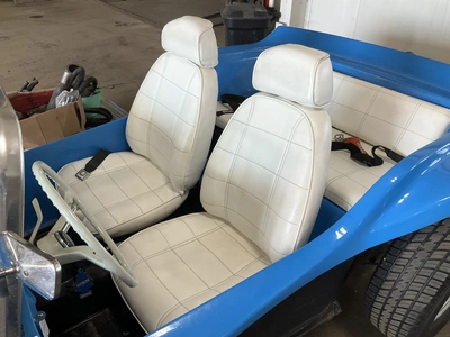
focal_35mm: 29
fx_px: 377
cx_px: 225
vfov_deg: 48.2
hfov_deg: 61.7
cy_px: 168
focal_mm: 3
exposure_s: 1/60
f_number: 1.8
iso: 40
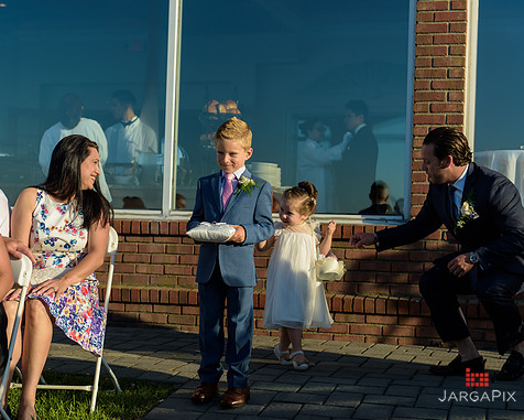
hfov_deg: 29.5
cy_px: 212
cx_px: 225
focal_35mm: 64
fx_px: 993
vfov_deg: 23.9
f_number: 3.2
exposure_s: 1/1600
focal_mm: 56
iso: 200
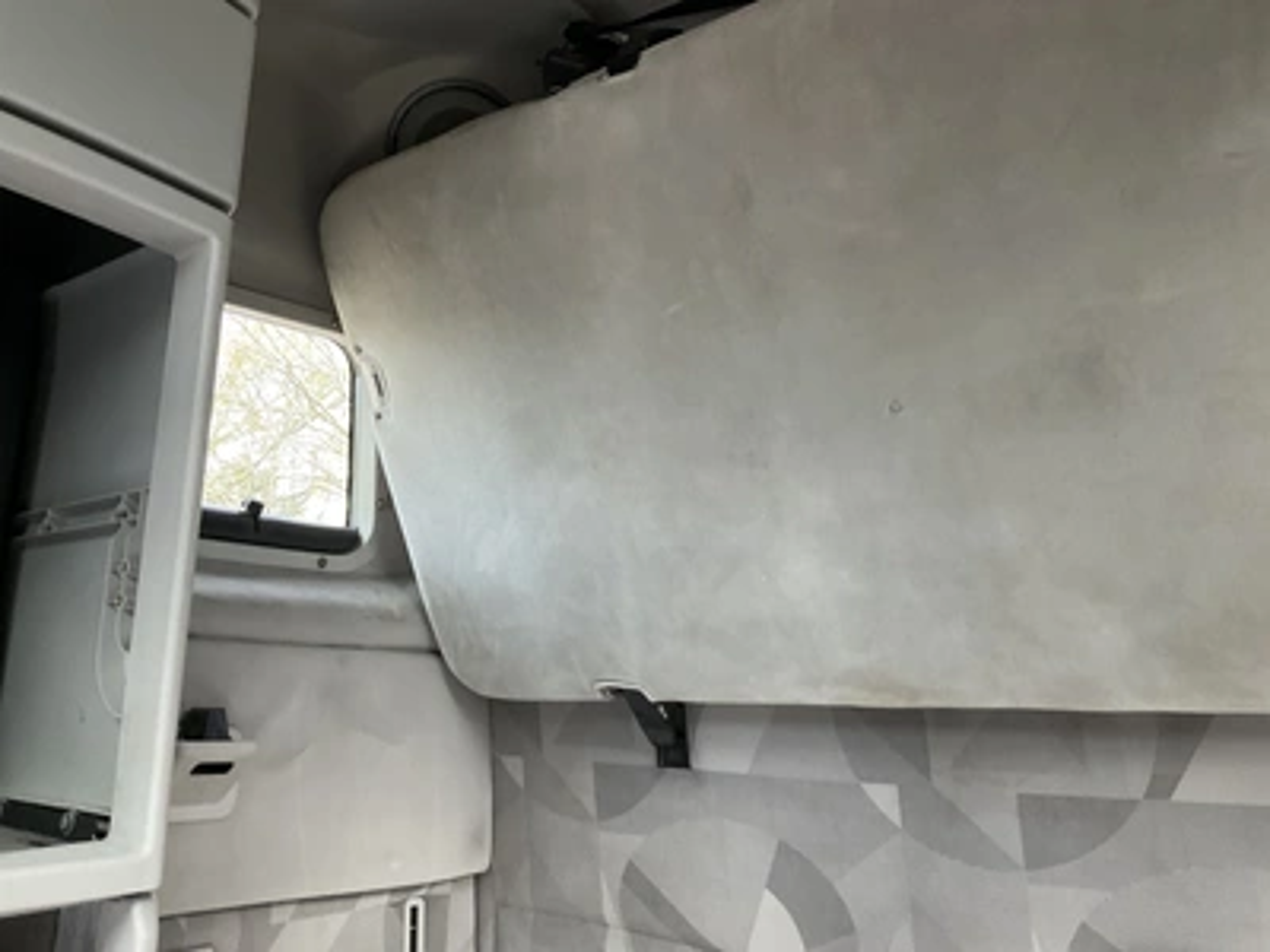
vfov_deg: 48.2
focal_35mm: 29
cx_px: 635
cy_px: 476
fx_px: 1064
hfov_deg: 61.7
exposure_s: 1/60
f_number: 1.8
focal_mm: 3
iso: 160
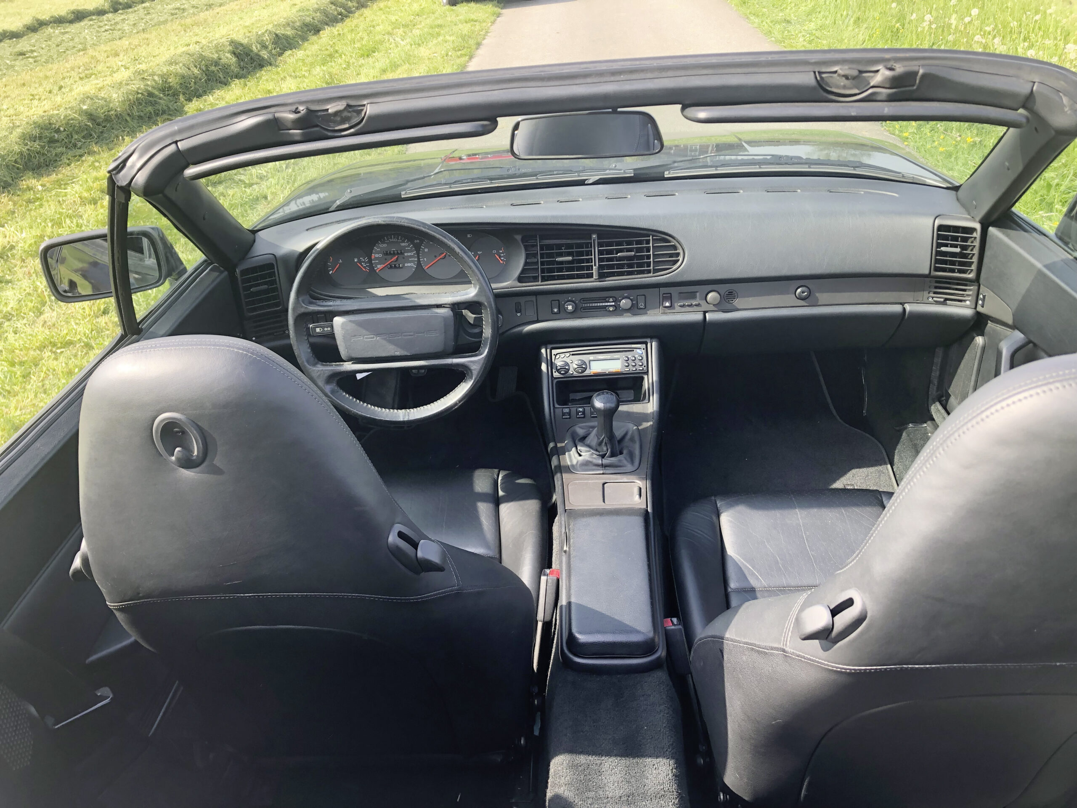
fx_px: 871
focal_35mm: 28
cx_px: 538
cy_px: 404
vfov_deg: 49.7
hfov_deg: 63.4
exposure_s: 1/158
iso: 20
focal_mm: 3.99
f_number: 1.8
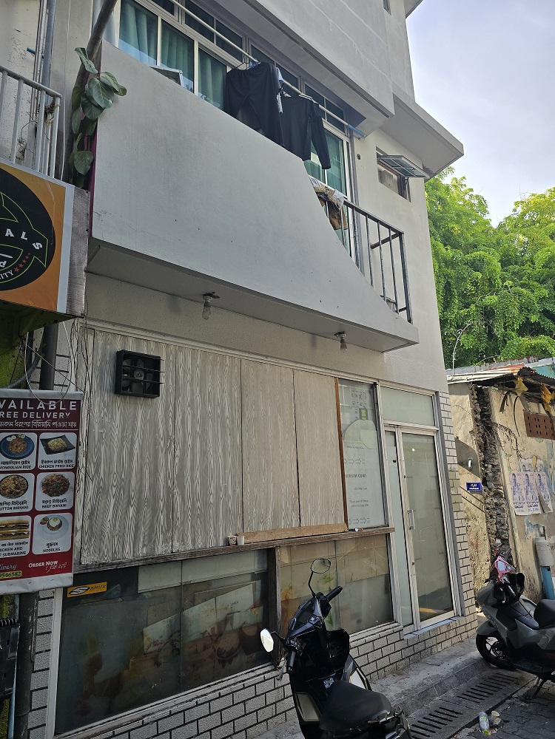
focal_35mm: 23
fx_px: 492
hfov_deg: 58.9
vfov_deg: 73.9
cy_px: 370
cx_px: 278
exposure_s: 1/251
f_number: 1.7
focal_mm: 6.3
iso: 12
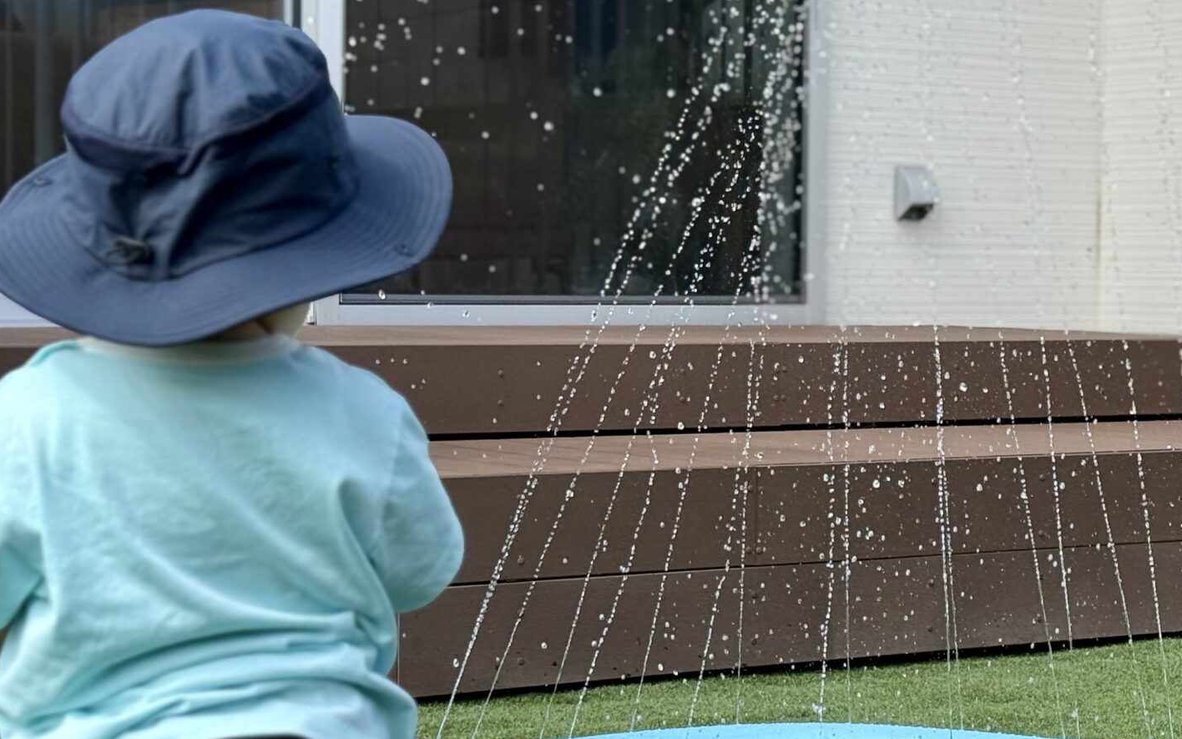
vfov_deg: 14.2
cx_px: 691
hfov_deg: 22.5
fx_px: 2964
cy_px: 360
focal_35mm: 92
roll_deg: -0.9
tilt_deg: -1.8
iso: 64
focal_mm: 6.76
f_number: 1.78
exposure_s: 1/2208
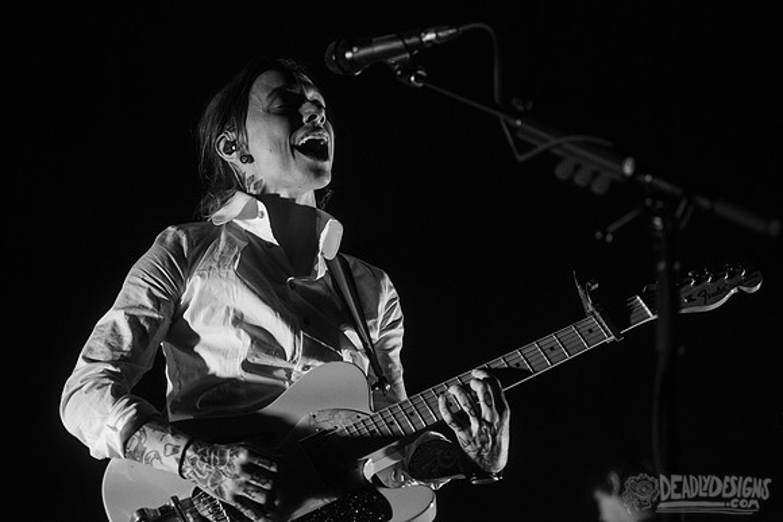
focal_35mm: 85
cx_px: 367
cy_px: 245
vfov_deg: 16.1
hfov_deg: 23.9
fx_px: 1847
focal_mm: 80
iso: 2000
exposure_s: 1/320
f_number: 3.2
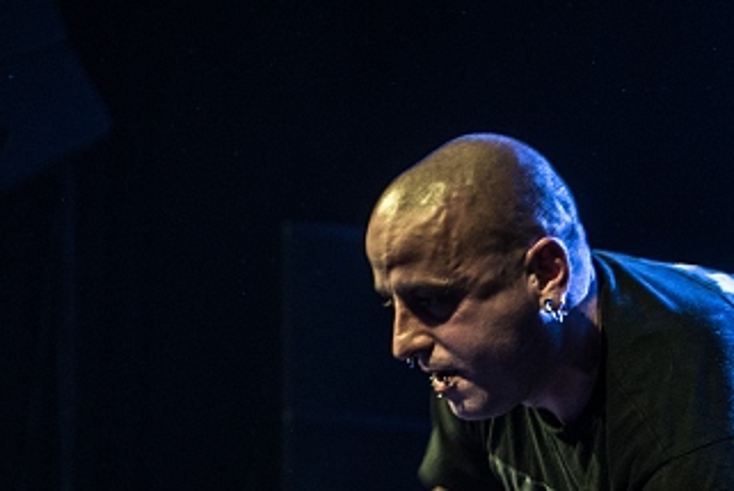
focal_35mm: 112
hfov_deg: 18.2
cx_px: 501
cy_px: 373
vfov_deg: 12.2
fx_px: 2287
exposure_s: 1/80
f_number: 2.8
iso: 800
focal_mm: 50
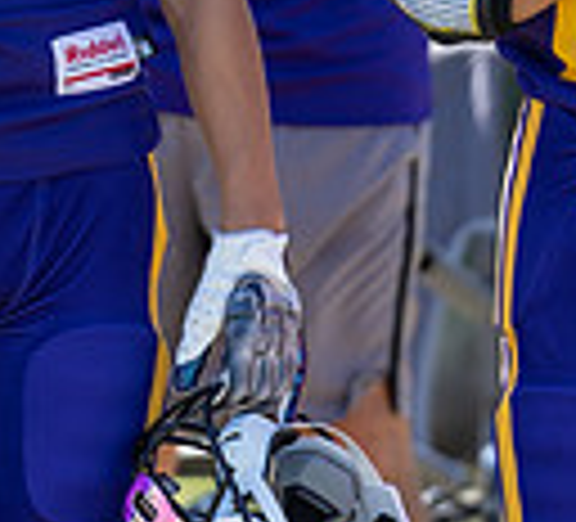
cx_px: -7
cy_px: -205
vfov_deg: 1.6
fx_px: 19133
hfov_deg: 1.7
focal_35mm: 1065
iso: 80
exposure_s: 1/640
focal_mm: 200
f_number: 2.8
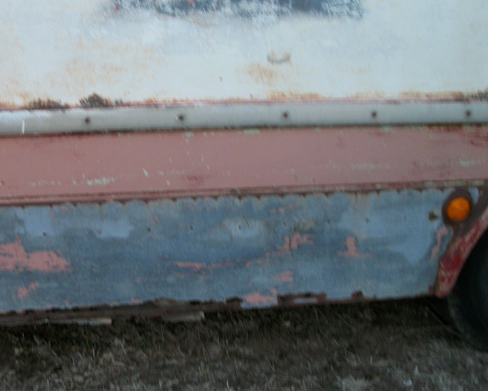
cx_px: 144
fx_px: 780
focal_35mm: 54
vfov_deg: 28.1
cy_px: 221
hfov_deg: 34.3
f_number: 2.9
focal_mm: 5.7
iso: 80
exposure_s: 1/30
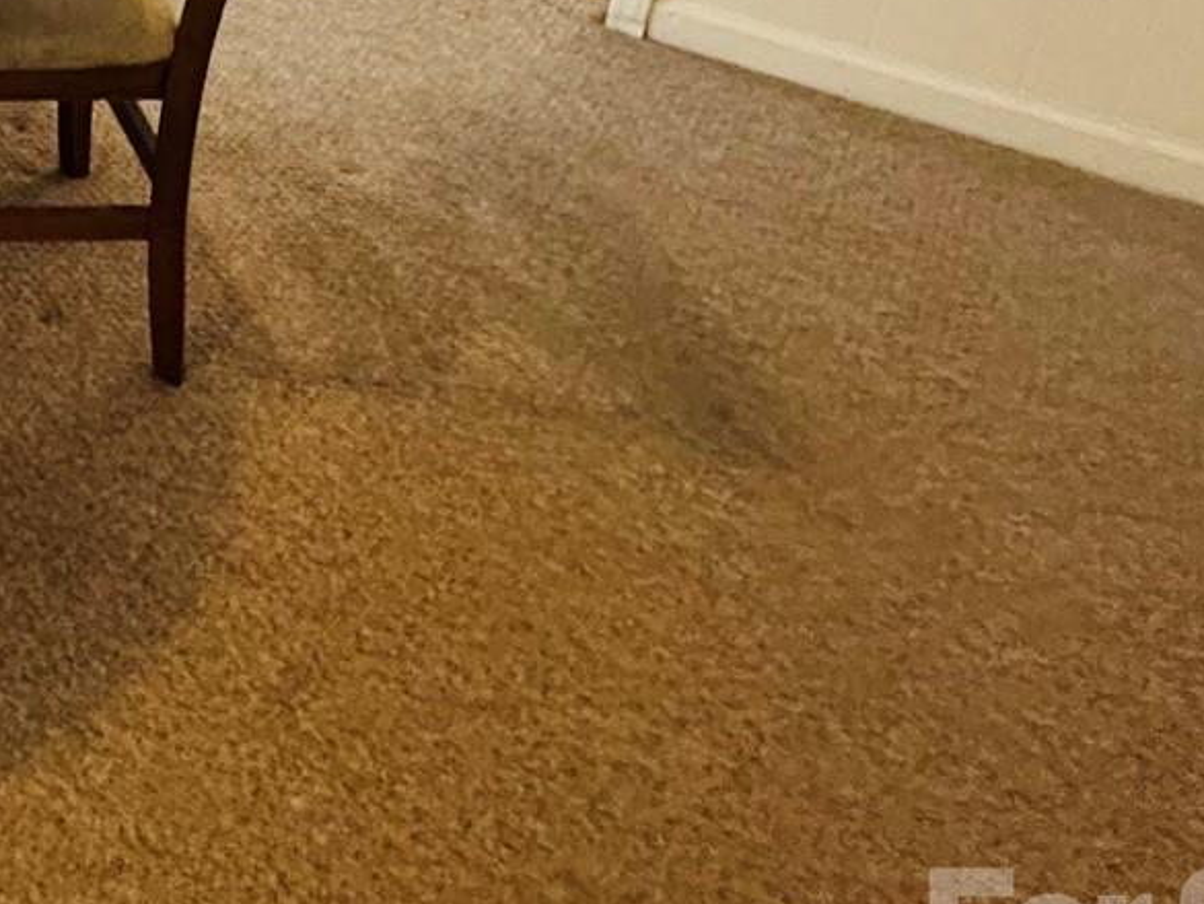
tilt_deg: -16.0
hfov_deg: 28.6
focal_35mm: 49
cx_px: -500
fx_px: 1705
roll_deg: -1.7
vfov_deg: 25.0
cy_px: -327
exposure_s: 1/60
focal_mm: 2.22
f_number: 2.2
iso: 640
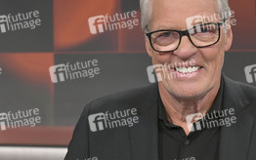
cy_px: 96
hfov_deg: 25.9
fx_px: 551
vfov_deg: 16.5
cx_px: 185
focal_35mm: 79
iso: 2500
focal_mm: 45
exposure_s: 1/200
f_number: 6.3
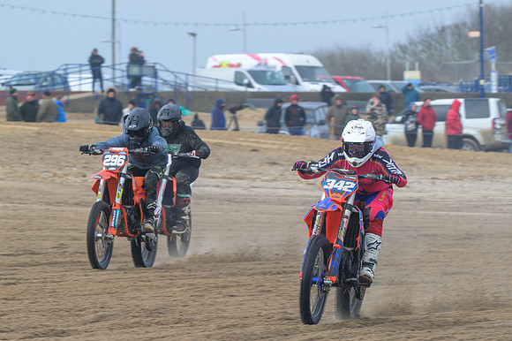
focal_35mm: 464
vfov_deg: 3.0
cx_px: 318
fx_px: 6598
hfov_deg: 4.4
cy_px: 247
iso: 200
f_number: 8
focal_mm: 200
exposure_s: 1/250
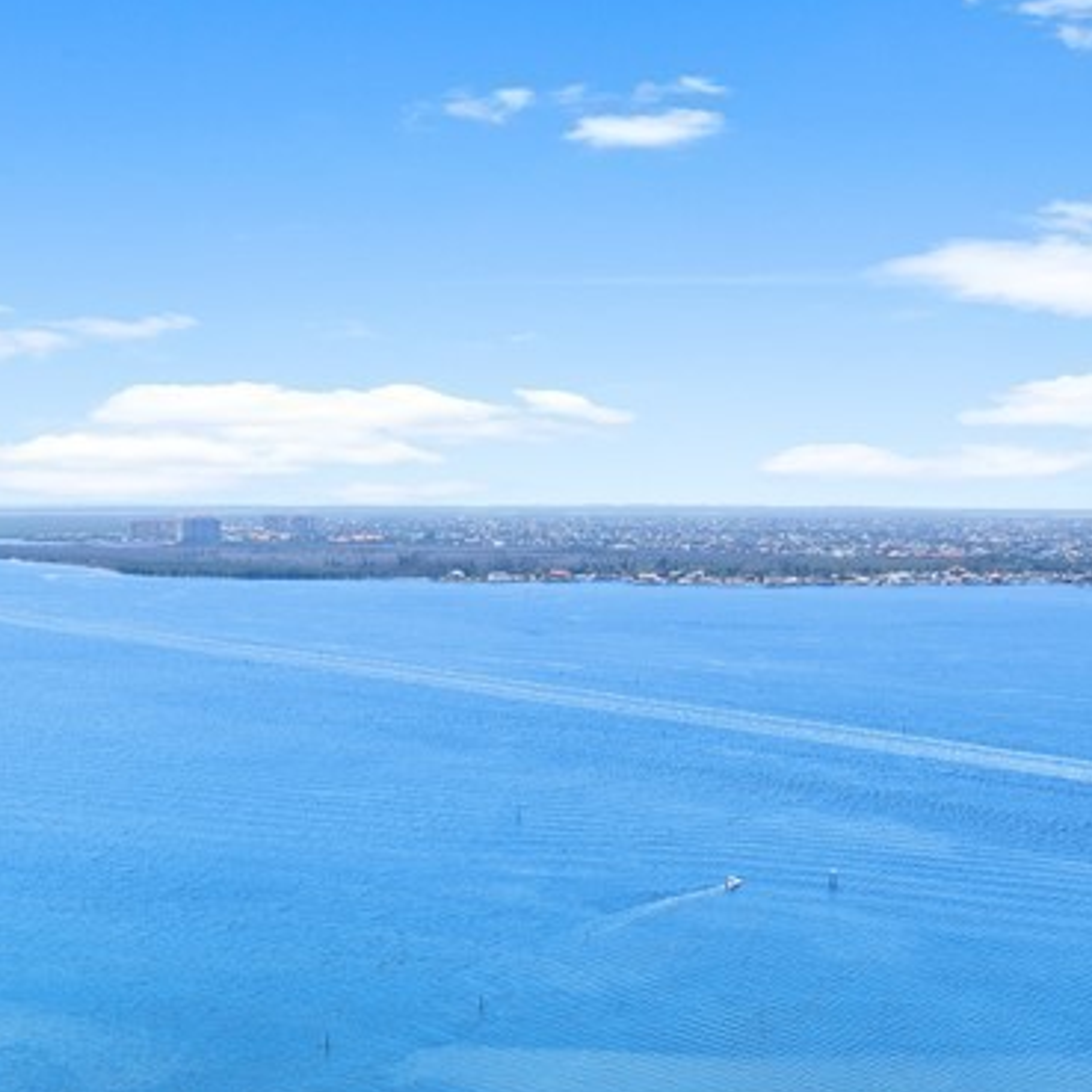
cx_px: 201
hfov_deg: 30.3
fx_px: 1963
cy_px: 1019
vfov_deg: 29.6
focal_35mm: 55
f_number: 2.8
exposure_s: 1/500
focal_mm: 8.38
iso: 100
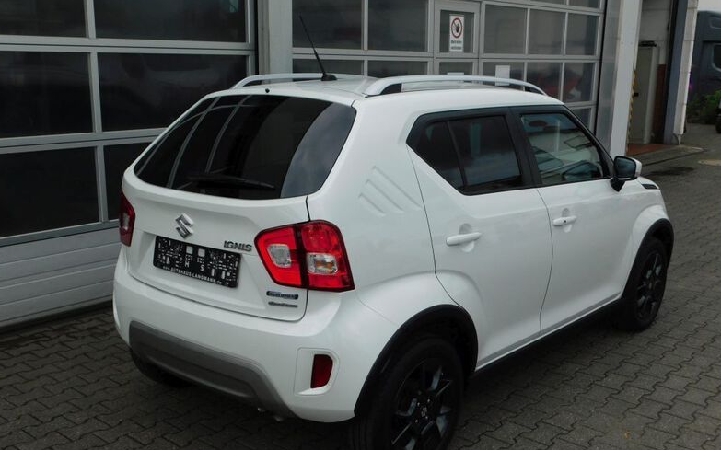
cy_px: 259
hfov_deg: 50.4
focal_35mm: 39
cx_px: 361
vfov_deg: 32.7
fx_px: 766
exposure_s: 1/1250
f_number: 3.5
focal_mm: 6.3
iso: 125
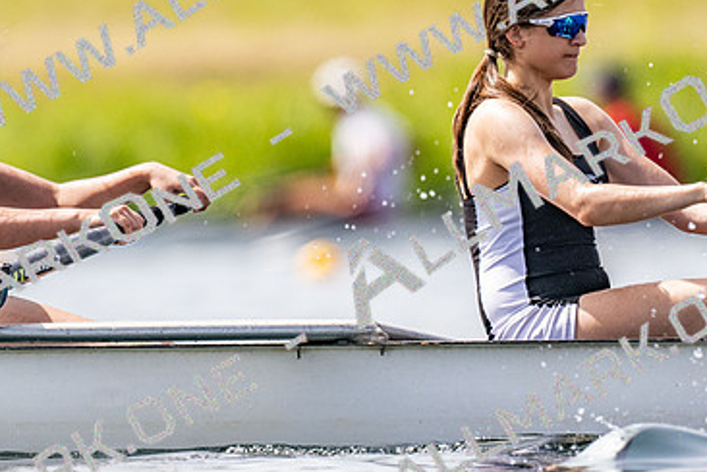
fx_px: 28003
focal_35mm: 1426
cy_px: 147
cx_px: 182
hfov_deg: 1.4
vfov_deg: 1.0
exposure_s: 1/2500
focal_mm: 600
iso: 280
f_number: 5
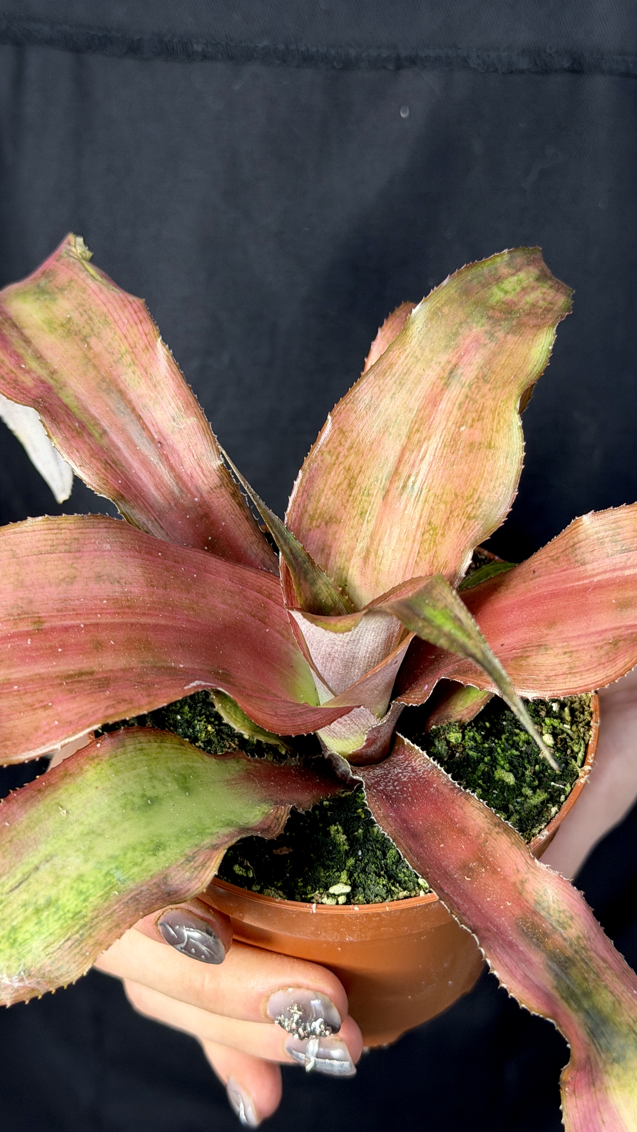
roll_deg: -2.1
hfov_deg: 22.6
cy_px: 559
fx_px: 1591
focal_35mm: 53
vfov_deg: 39.2
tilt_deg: -37.8
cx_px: 329
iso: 100
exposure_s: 1/79
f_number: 1.78
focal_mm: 6.76
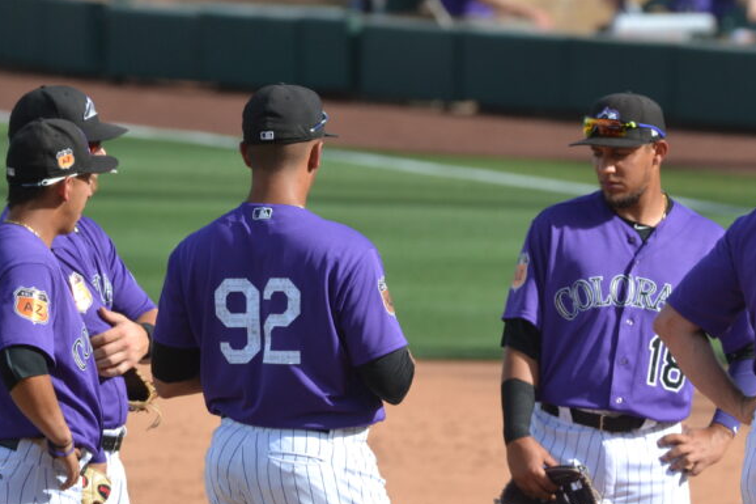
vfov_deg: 1.7
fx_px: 17298
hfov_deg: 2.5
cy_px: 298
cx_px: 535
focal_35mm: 824
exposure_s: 1/1250
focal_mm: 310
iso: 400
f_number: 5.6
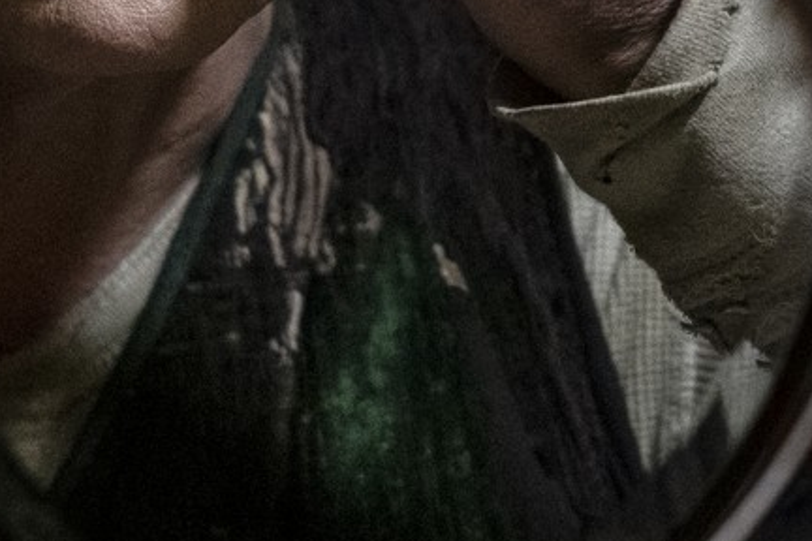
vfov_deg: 7.4
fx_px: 4150
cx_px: 726
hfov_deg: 11.1
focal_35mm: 184
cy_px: -54
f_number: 2.5
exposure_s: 1/160
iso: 4000
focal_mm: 35
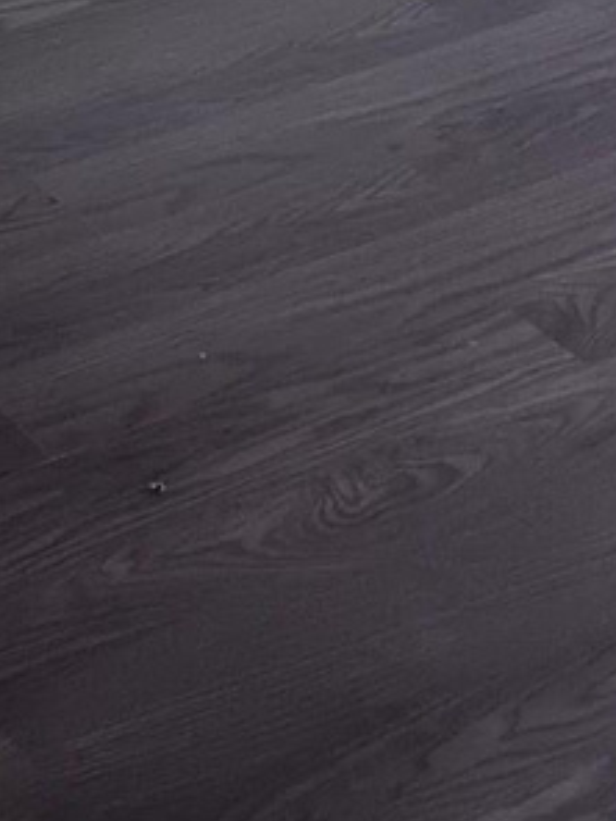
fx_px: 3203
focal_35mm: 135
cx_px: -247
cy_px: -907
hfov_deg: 10.7
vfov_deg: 12.5
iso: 50
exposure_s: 1/34.5
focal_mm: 3.98
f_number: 1.8
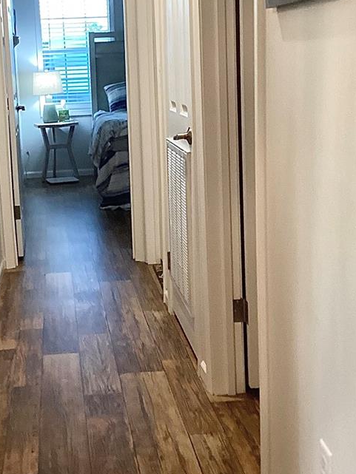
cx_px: 111
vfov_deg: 33.1
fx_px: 795
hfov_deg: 25.1
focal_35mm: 58
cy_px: 188
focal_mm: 3.3
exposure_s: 1/40
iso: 320
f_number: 2.4
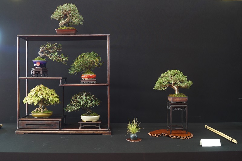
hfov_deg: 57.3
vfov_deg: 39.9
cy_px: 80
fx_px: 222
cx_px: 121
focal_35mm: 33
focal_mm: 22
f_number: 9
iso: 160
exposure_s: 1.3
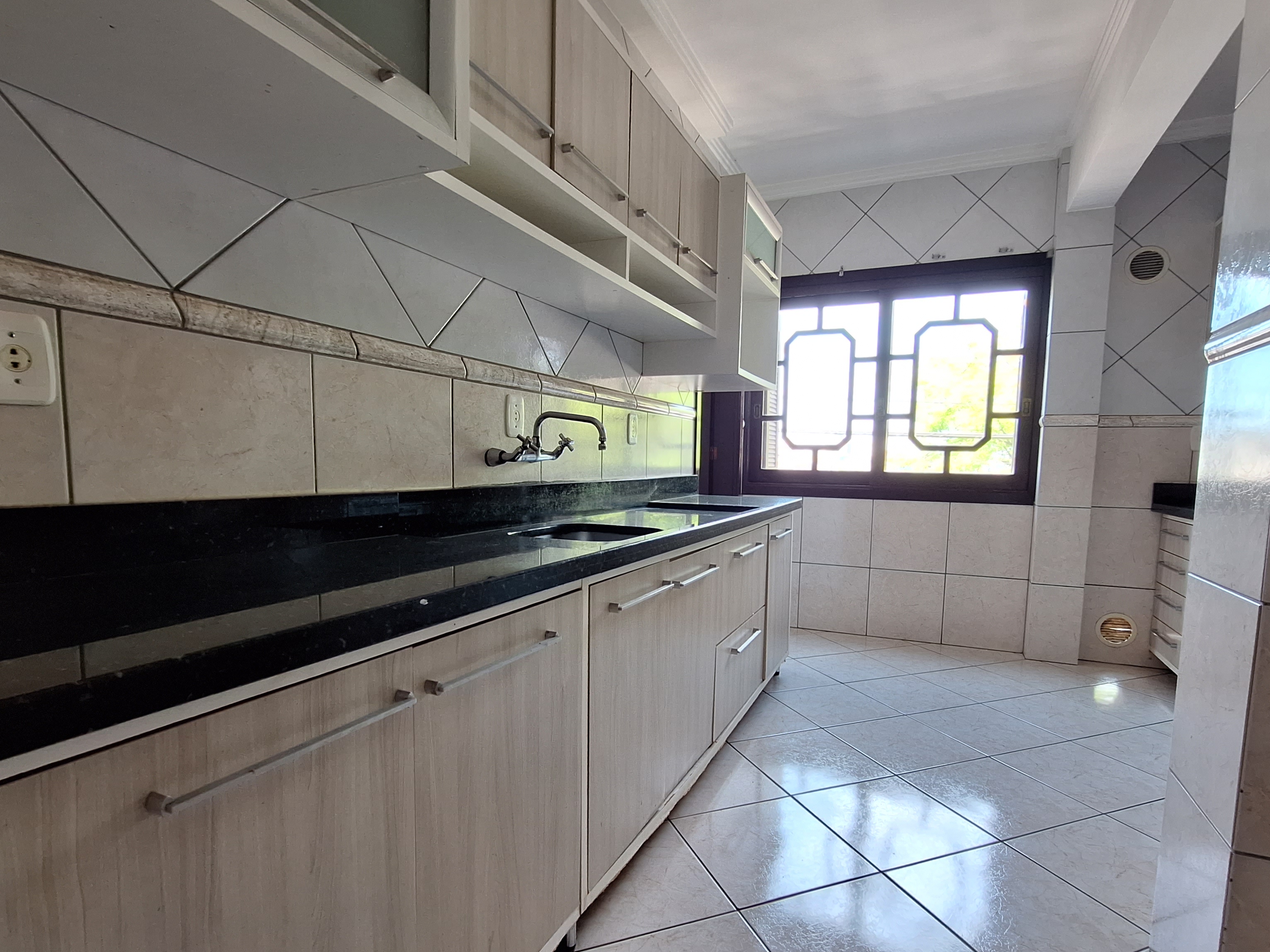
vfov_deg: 74.4
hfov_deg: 91.0
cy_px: 533
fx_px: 624
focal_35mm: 17
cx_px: 644
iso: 64
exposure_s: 1/50
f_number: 2.2
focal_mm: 1.74
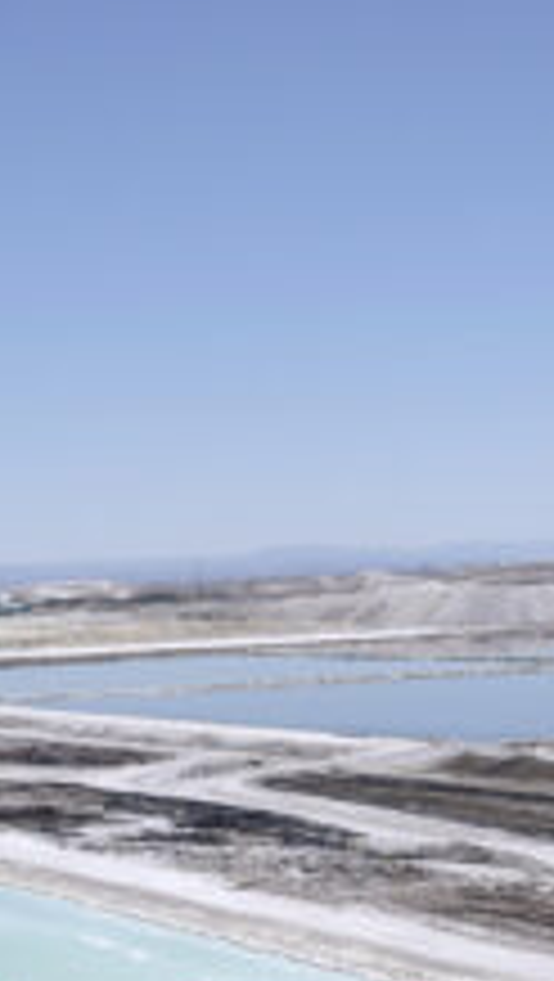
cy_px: 828
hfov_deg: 9.2
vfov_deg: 16.5
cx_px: -221
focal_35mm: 129
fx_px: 3361
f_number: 10
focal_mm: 35
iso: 50
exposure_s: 1/640
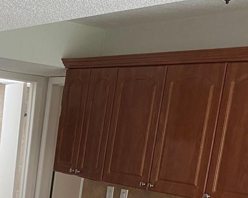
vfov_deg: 17.0
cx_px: -6
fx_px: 624
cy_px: 260
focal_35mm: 85
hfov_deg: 21.6
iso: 125
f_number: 1.8
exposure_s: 1/67
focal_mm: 4.25
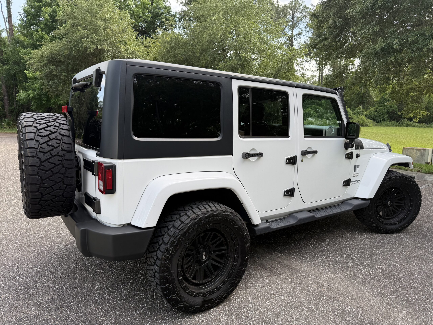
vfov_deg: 56.8
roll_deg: -0.5
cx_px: 216
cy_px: 162
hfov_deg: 71.6
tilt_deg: -8.2
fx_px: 300
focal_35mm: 24
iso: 80
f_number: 1.78
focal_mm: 6.76
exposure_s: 1/742
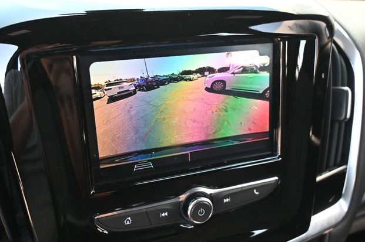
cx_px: 179
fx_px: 352
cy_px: 123
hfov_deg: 54.8
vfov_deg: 38.0
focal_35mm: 35
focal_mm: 22.5
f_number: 4
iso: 1250
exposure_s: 1/125
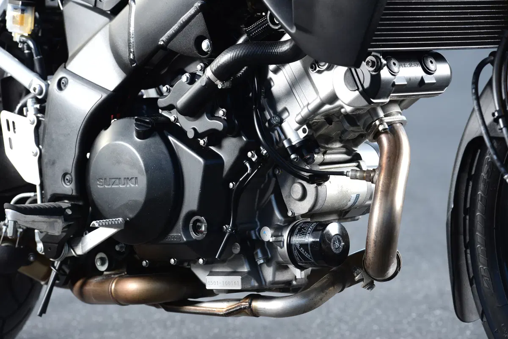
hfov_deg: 12.4
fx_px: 2329
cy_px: 170
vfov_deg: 8.3
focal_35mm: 165
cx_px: 254
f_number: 6.3
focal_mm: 165
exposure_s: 1/200
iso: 200
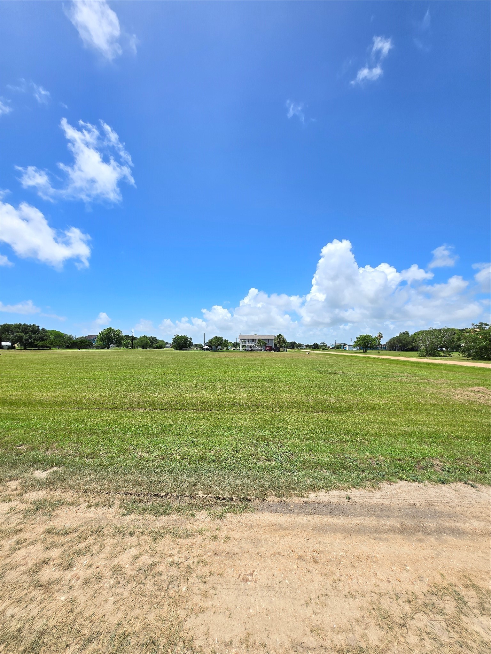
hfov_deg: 89.9
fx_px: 246
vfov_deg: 106.2
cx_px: 246
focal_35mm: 13
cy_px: 327
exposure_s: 1/1055
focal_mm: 1.7
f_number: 2.2
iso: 25
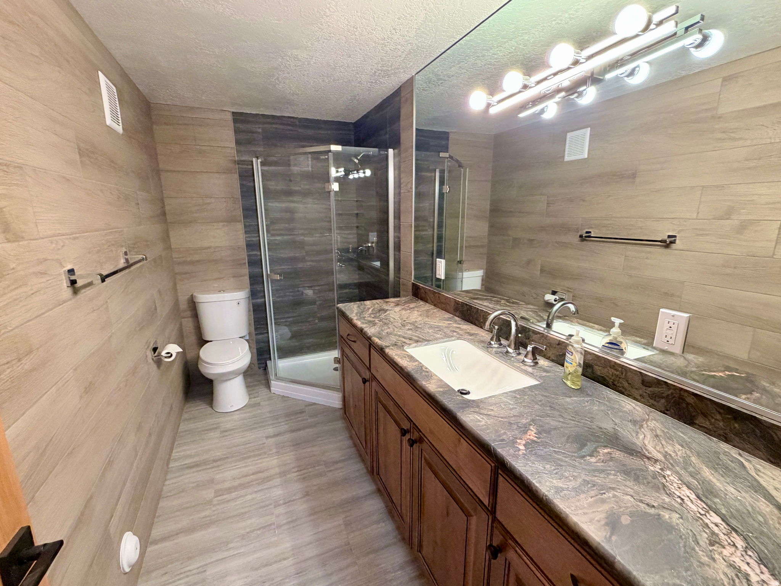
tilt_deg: -14.4
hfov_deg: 102.1
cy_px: 293
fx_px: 316
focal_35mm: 14
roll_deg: +0.1
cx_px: 390
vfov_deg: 85.7
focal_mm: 2.22
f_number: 2.2
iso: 320
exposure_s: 1/60
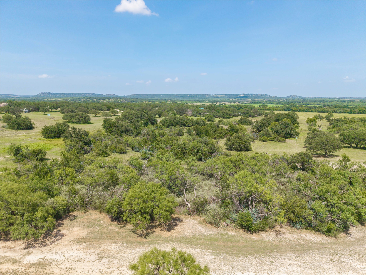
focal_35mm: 24
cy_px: 138
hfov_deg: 71.6
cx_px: 183
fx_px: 254
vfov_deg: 56.8
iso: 120
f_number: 1.8
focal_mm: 8.67
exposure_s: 1/2500
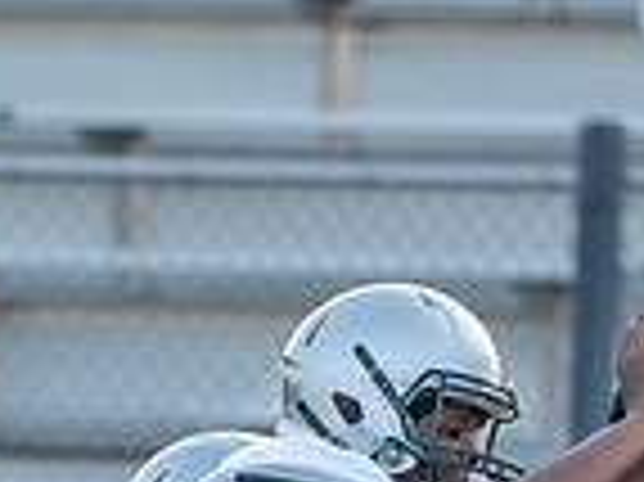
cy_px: 843
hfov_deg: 1.0
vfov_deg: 0.8
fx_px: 35634
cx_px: 26
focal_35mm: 1917
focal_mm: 400
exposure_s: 1/1000
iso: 1000
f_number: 5.6
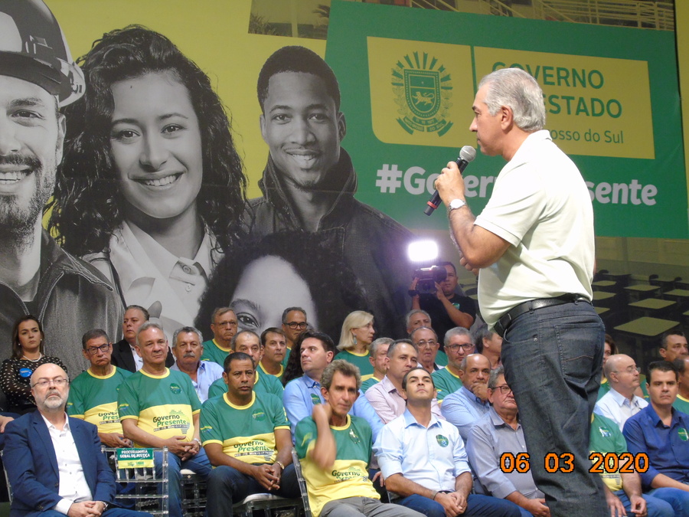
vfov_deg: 13.7
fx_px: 2150
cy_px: 258
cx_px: 344
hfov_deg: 18.2
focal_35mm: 108
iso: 400
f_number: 4.4
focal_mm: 19
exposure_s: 1/15
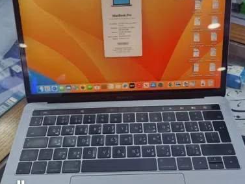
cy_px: 86
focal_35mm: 39
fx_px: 276
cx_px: 122
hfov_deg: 47.8
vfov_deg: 36.8
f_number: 1.8
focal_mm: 6.4
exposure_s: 1/180
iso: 160
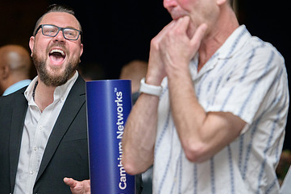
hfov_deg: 7.9
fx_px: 2110
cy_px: 73
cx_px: 77
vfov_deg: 5.3
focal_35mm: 261
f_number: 3.5
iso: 2000
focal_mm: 155
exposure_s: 1/250
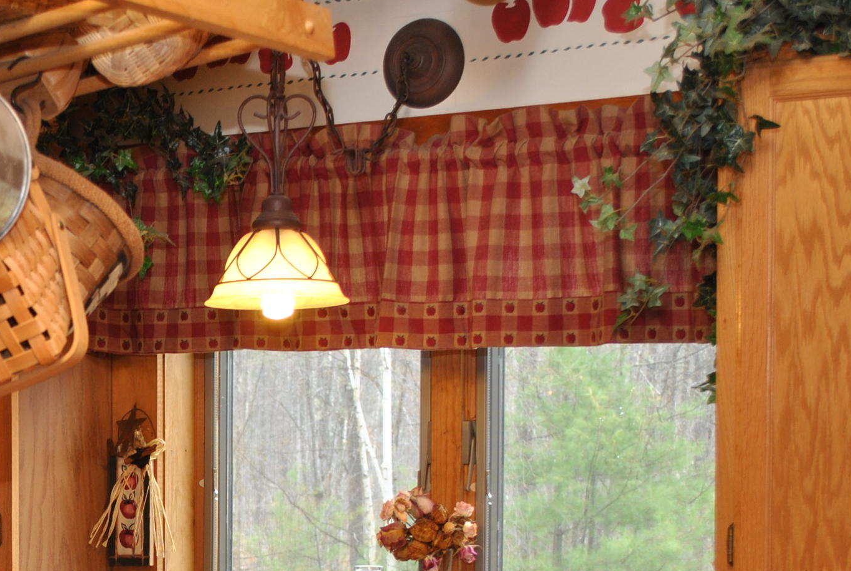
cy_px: 536
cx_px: -3
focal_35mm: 89
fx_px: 2108
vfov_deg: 15.2
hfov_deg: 22.0
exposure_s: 1/60
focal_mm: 28
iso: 200
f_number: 4.5
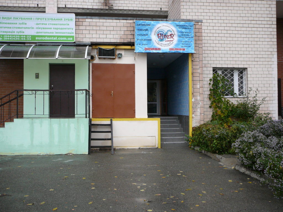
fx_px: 286
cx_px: 142
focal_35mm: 35
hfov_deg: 52.6
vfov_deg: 40.7
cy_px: 106
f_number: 2.8
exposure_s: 1/100
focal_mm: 5.2
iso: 80
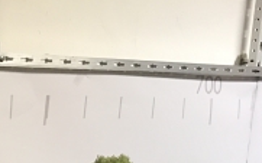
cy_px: 252
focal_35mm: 105
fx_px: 750
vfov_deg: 11.8
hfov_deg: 18.1
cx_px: -104
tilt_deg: -12.3
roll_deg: -1.6
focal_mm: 3.99
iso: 40
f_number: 1.8
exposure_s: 1/16
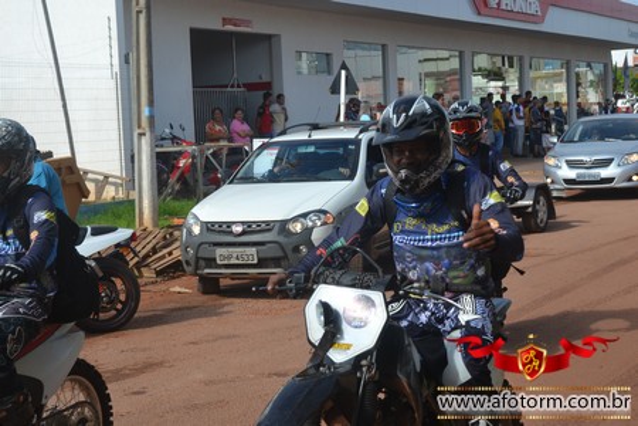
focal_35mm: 75
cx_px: 319
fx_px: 1329
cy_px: 213
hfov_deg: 27.0
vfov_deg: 18.2
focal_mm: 50
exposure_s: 1/250
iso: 100
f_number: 8
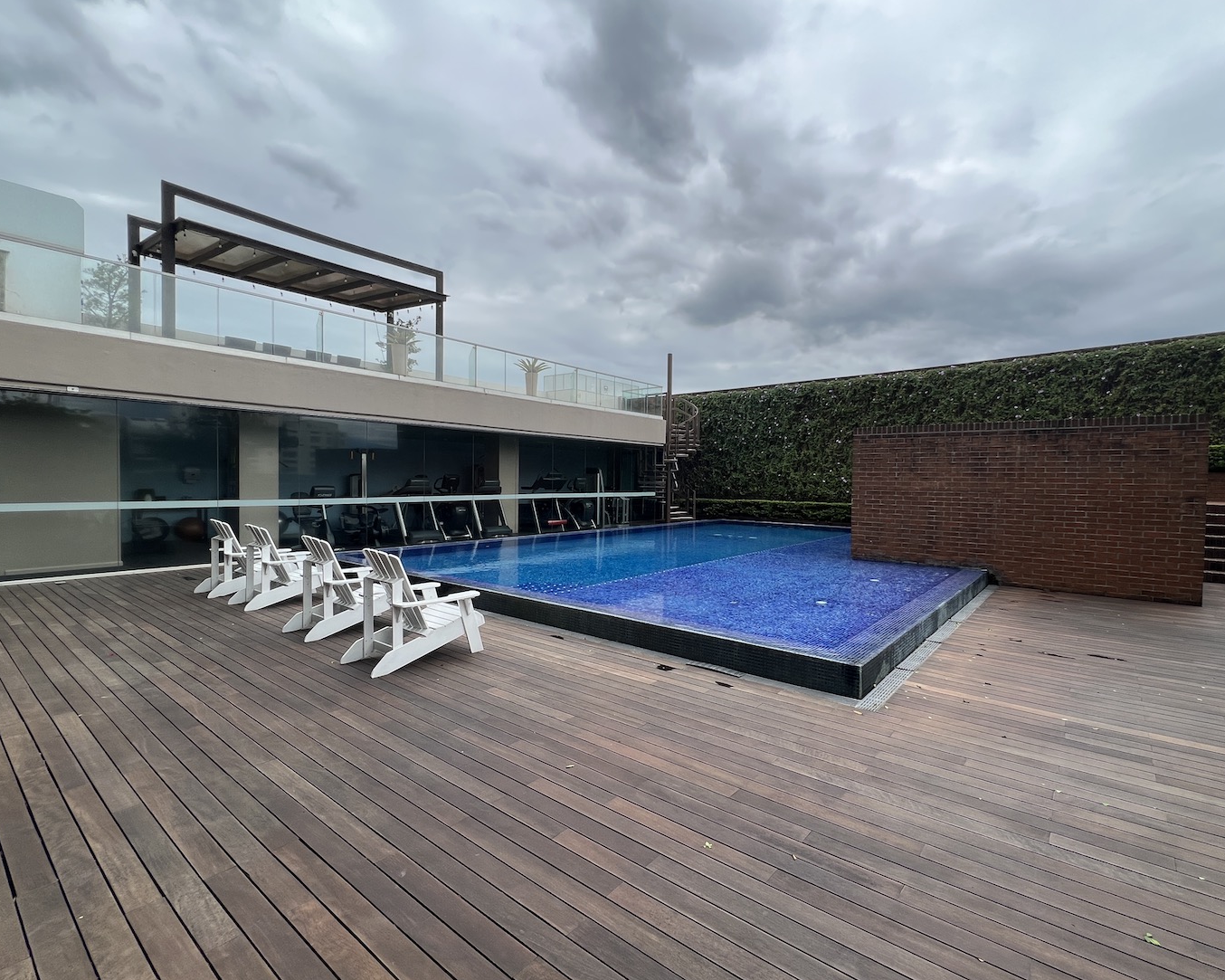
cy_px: 498
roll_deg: -0.5
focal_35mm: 15
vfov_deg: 84.0
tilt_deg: -1.7
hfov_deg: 96.5
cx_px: 674
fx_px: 544
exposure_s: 1/1119
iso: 32
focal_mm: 1.57
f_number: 1.8
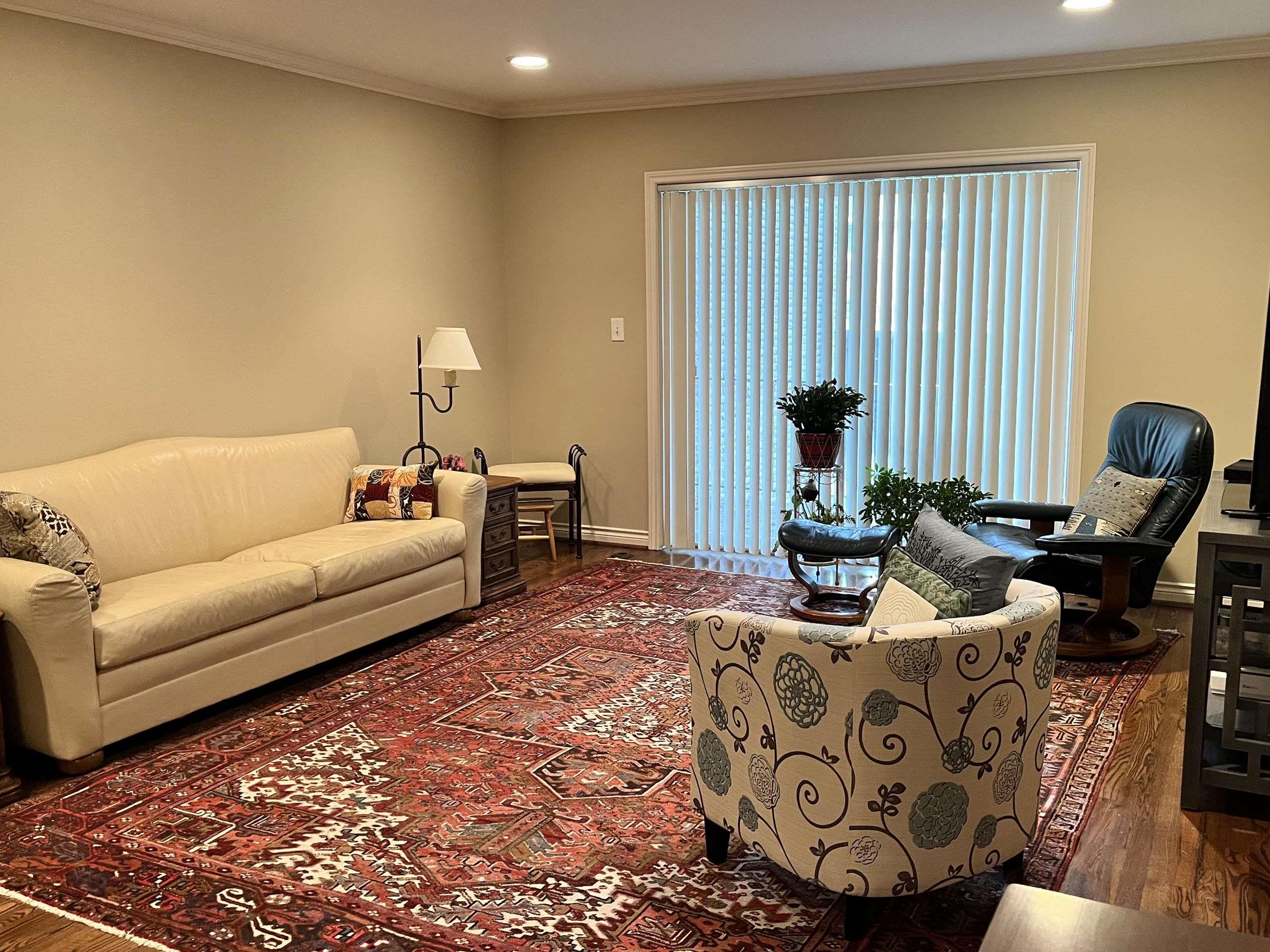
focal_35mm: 31
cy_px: 448
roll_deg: +0.4
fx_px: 1137
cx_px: 696
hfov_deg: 58.3
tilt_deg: -7.2
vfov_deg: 45.4
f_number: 1.6
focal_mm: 5.1
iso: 320
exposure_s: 1/60
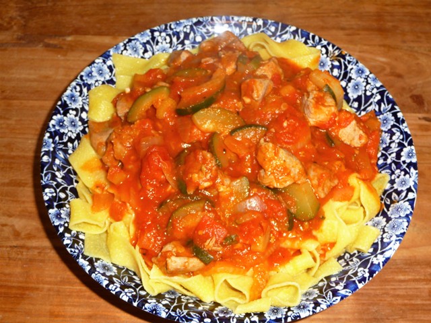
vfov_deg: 30.3
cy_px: 162
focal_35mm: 48
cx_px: 216
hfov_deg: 39.7
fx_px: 598
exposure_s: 1/30
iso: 100
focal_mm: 8
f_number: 4.2
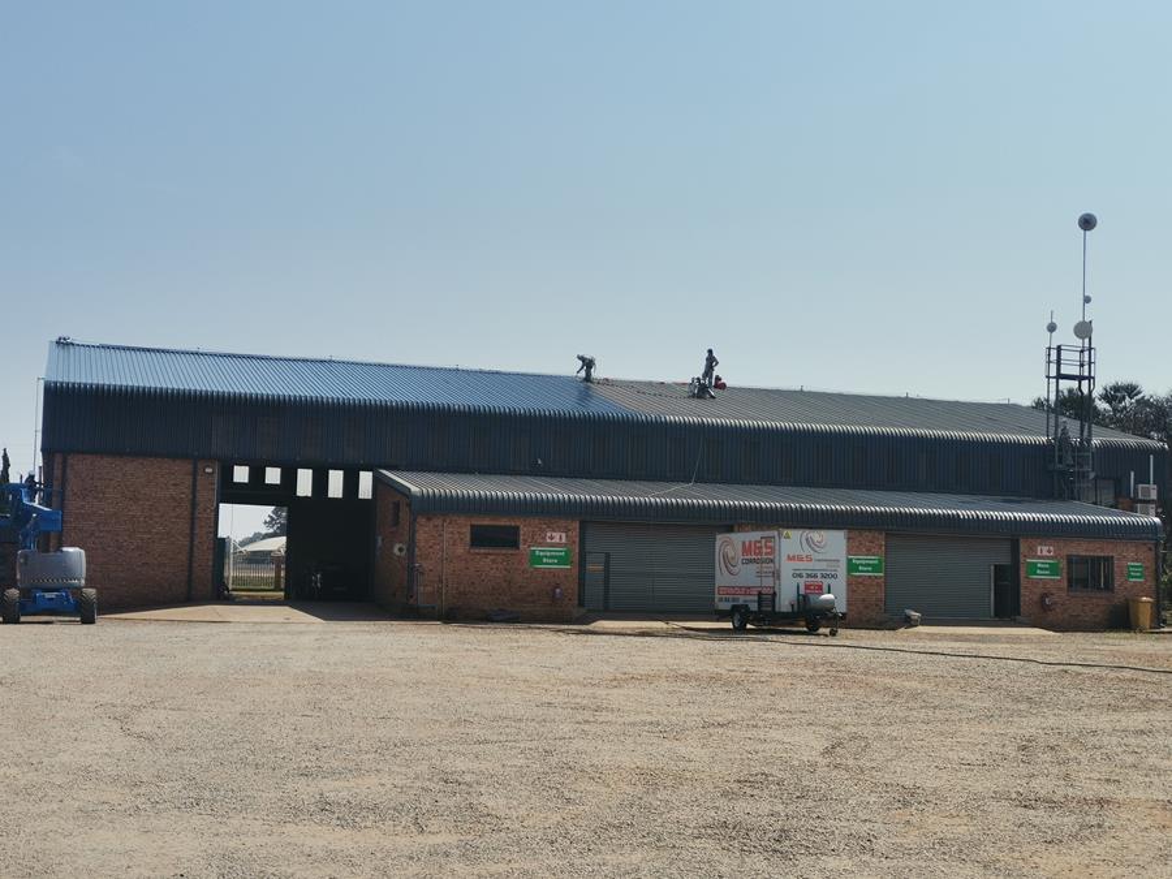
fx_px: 1591
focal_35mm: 47
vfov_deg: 30.9
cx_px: 586
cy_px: 440
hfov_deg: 40.4
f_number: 1.8
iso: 50
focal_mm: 4.75
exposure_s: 1/3096
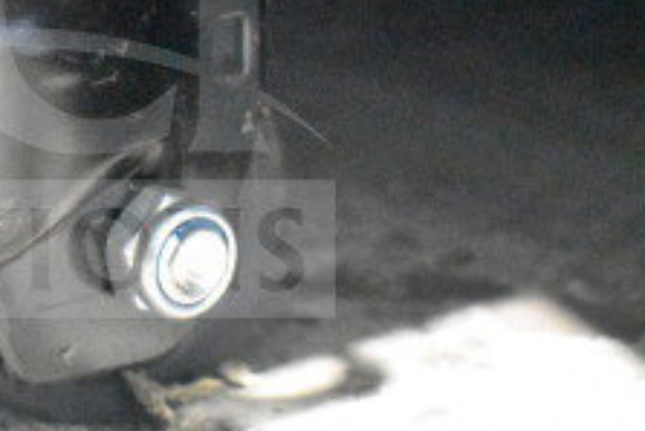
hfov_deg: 16.3
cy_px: 88
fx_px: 2205
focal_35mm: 123
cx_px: 9
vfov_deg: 11.1
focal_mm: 30
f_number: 4.2
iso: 25600
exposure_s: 1/50
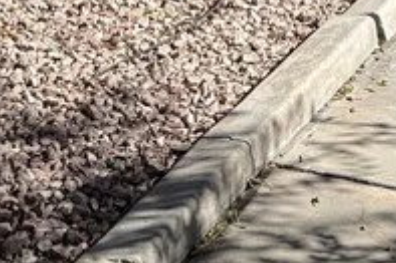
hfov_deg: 15.8
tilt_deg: -5.8
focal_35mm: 130
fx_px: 1429
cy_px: -379
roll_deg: -0.9
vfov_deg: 9.3
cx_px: 225
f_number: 1.78
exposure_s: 1/3279
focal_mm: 6.76
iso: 80
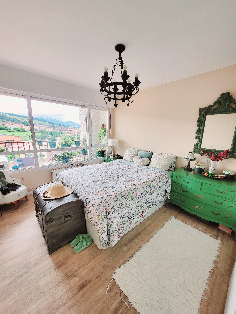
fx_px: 118
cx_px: 118
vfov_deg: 106.2
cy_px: 157
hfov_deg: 89.9
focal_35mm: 13
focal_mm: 1.74
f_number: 2.2
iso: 50
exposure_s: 1/100
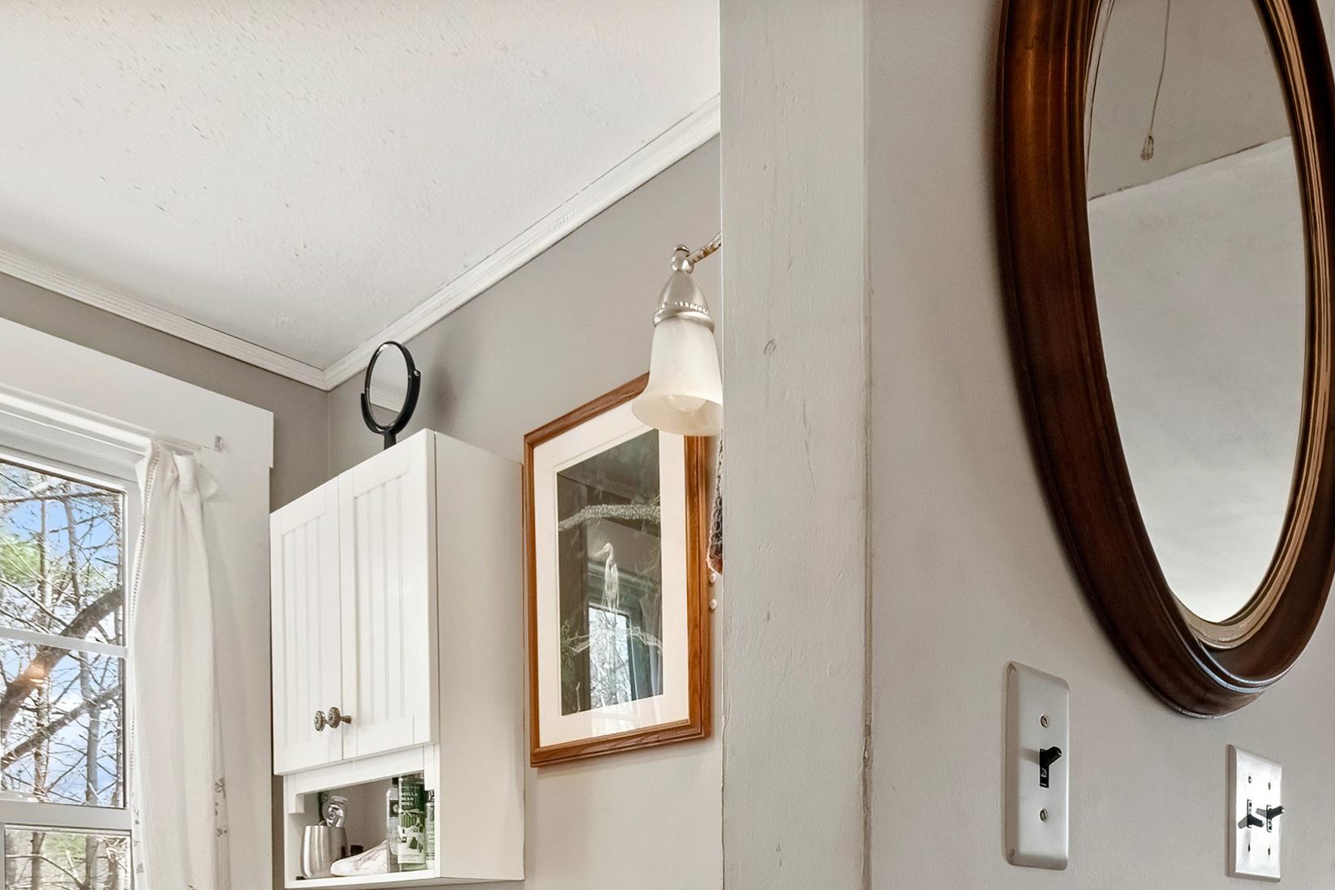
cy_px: 815
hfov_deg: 63.1
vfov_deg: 42.2
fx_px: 1038
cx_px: 935
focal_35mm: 28
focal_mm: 10
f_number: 9
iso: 400
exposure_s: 1/8
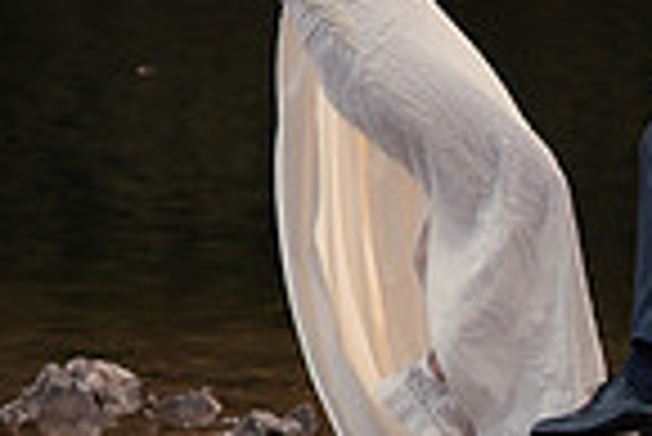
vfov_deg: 4.2
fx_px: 5946
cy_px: 20
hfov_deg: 6.3
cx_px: 45
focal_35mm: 328
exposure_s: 1/1000
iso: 640
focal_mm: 80
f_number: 3.2
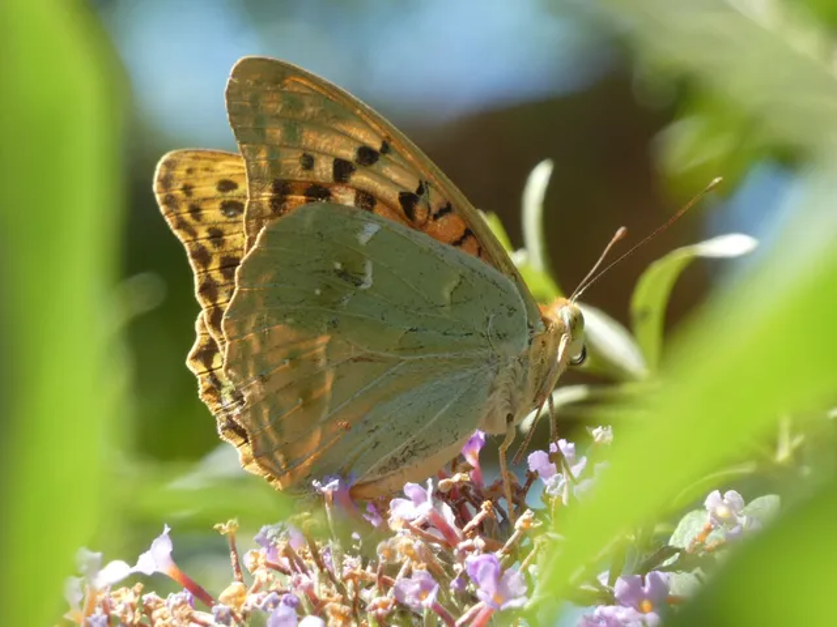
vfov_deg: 3.6
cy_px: 314
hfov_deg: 4.8
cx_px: 418
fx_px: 9986
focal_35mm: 413
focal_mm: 74
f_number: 5.6
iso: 80
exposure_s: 1/125
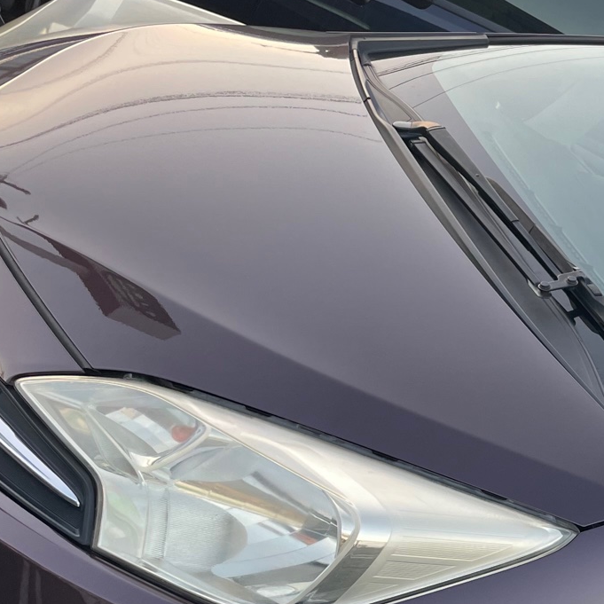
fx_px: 1342
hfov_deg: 23.6
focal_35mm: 68
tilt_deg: -19.0
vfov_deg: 24.8
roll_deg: -38.7
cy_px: 518
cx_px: 684
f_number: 1.6
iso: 50
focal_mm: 4.2
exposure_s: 1/121
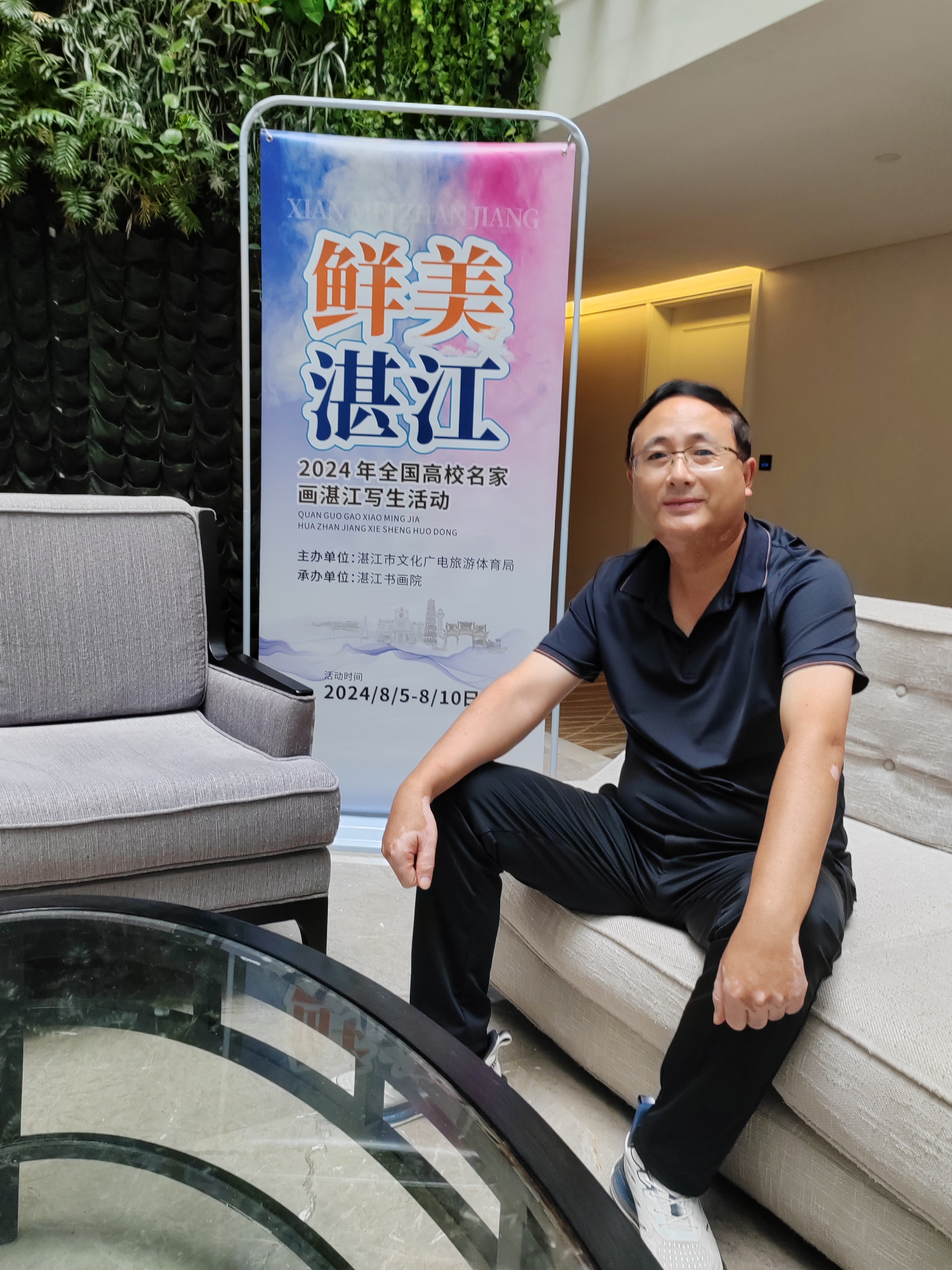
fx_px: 1100
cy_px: 635
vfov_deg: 60.0
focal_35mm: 30
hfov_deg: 46.8
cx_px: 476
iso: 1000
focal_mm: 5.52
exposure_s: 1/33
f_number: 1.9
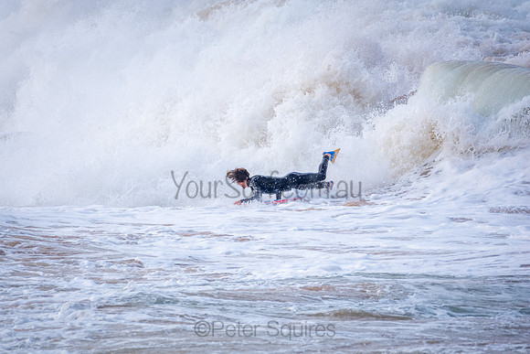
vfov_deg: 1.8
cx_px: 265
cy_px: 177
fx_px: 11044
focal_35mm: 750
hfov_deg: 2.7
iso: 200
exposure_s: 1/1250
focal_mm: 500
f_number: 5.6
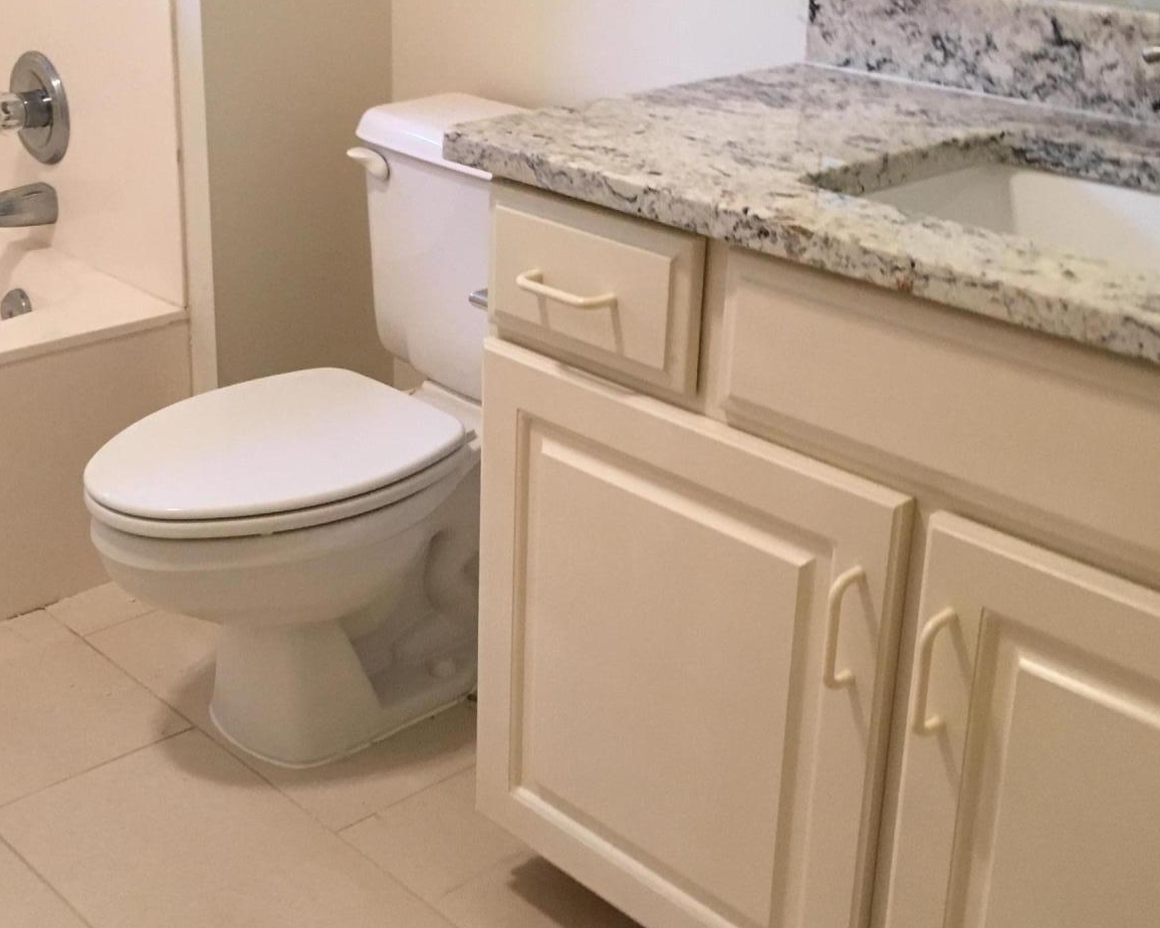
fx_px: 1682
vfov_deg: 30.8
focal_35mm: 49
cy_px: 409
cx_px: 448
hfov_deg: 37.9
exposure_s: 1/30
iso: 100
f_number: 2.2
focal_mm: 4.15
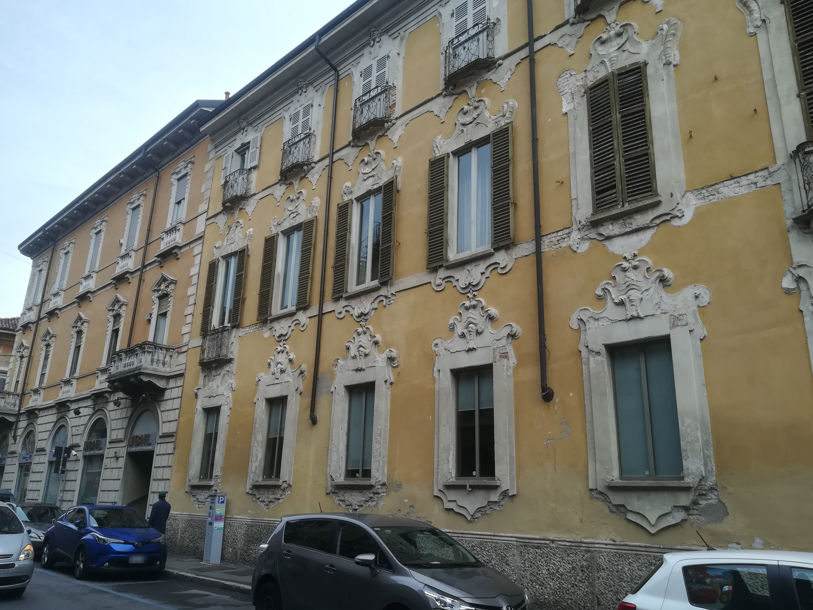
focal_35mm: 26
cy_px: 305
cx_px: 406
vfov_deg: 53.1
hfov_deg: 67.3
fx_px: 611
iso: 50
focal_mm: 3.83
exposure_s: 1/270
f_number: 2.2
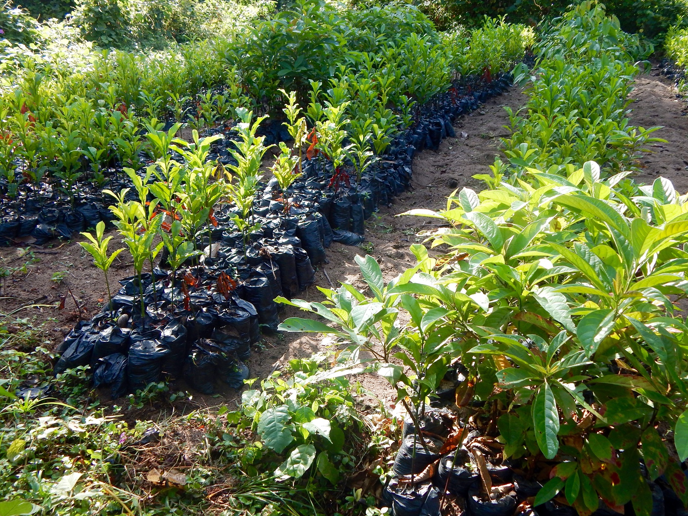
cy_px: 265
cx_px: 349
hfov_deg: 56.8
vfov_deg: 44.2
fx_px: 636
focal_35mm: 32
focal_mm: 5.6
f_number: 3.2
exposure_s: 1/200
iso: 125
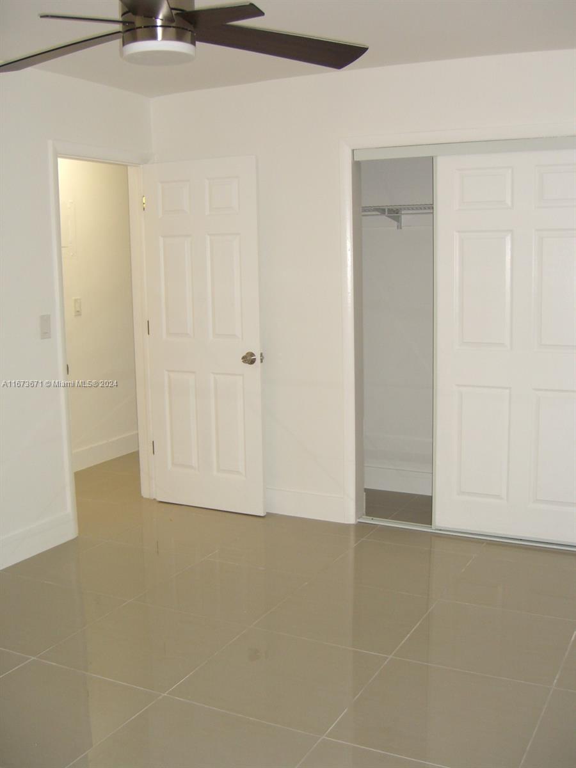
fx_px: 843
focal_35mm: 38
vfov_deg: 49.0
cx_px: 288
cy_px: 384
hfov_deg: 37.7
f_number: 2.8
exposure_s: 1/60
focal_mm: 7.9
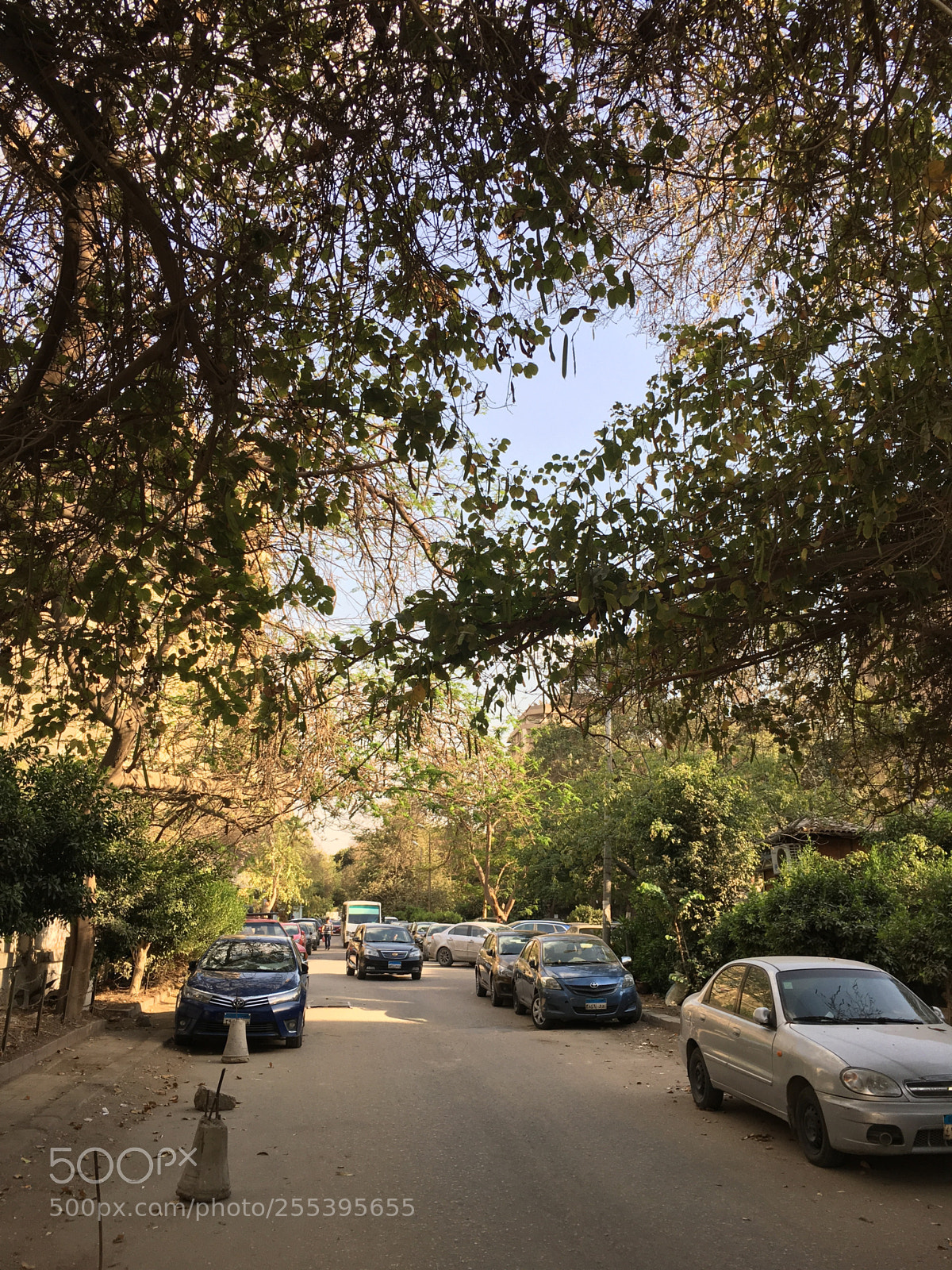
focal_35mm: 29
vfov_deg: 61.7
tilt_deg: +13.8
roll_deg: -0.5
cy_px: 635
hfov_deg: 48.2
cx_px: 476
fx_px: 1063
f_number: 2.2
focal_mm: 4.15
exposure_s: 1/333
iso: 25
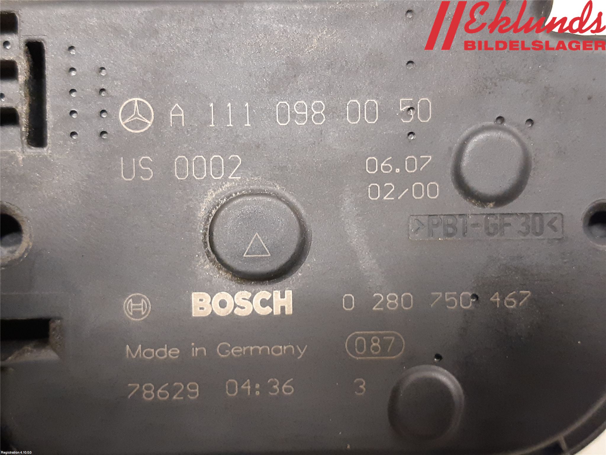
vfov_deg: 53.1
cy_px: 228
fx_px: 455
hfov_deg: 67.3
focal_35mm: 26
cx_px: 303
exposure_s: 1/25
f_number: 1.7
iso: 250
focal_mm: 3.93
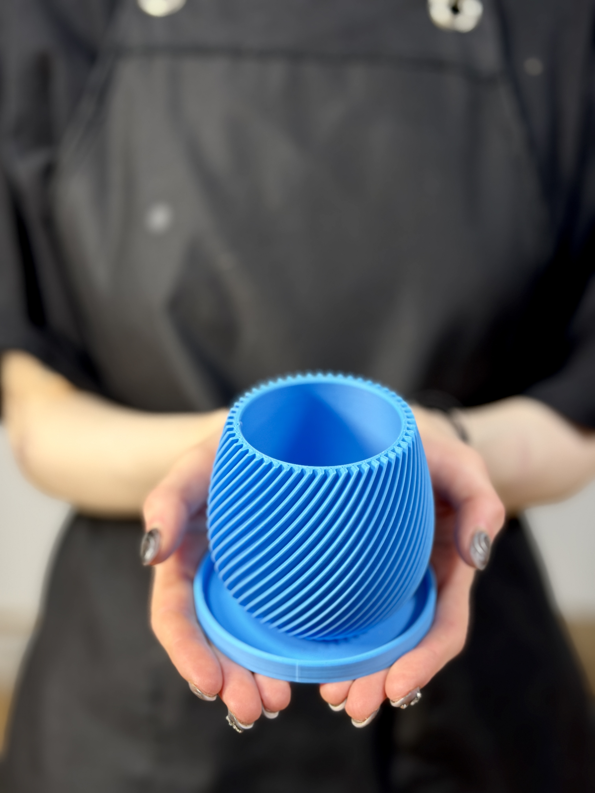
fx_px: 1100
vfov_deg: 39.7
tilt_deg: -15.7
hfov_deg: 30.3
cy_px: 396
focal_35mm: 48
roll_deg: -1.8
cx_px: 298
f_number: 1.78
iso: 80
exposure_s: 1/50
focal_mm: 6.76
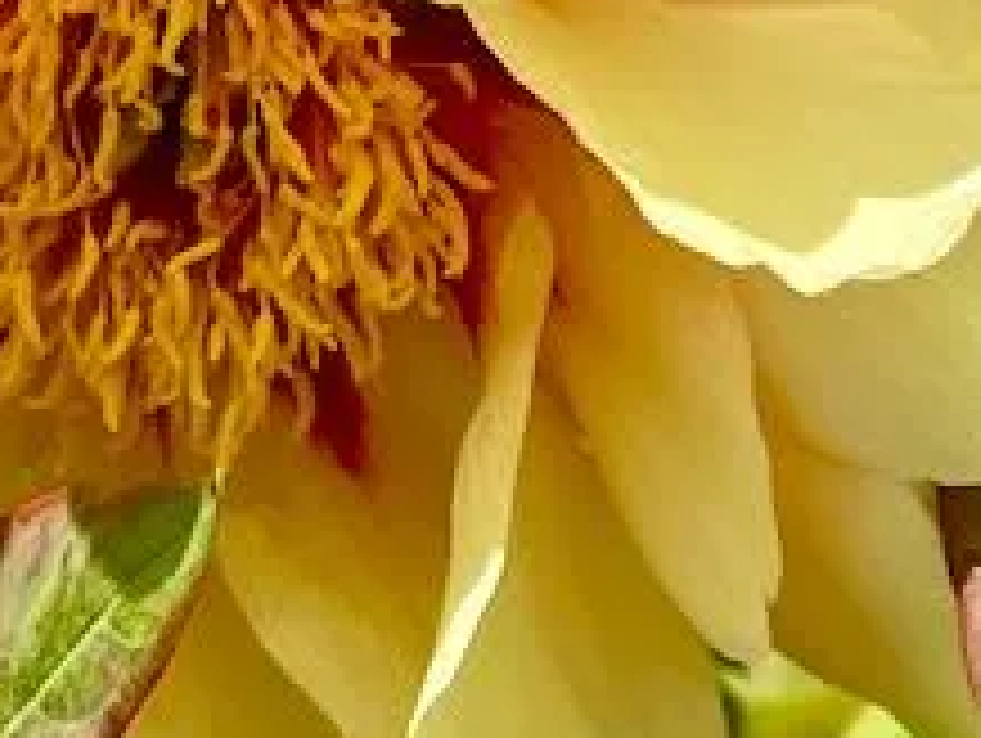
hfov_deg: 16.0
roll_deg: +1.0
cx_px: 860
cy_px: 684
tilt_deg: -15.5
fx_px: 3461
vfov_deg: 12.1
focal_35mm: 122
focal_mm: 4.2
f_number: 1.6
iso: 32
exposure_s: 1/2817
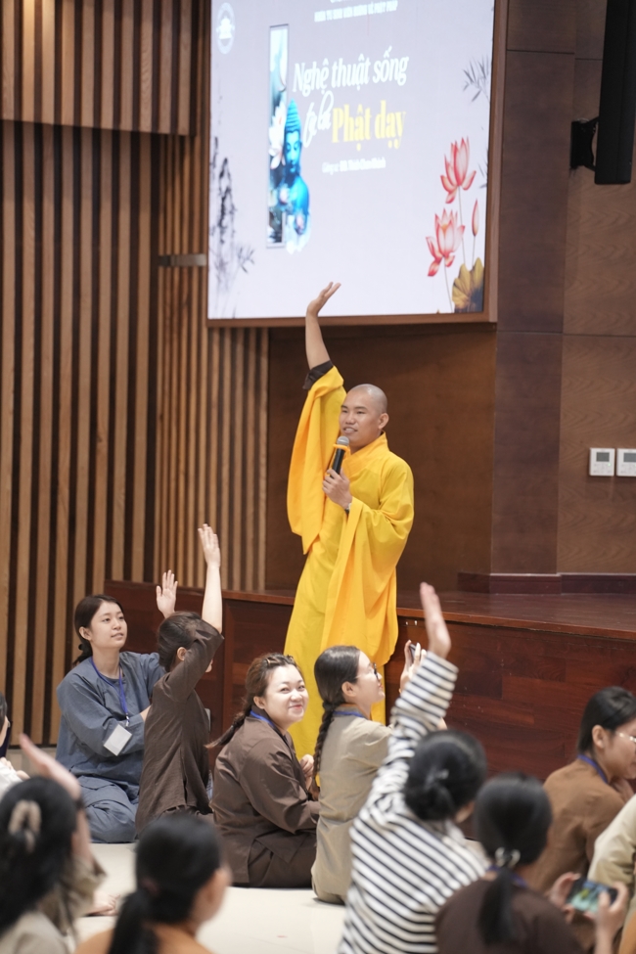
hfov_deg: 9.1
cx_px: 318
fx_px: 3975
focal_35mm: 150
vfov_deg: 13.7
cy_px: 477
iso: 3200
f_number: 2.8
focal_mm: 150
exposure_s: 1/160
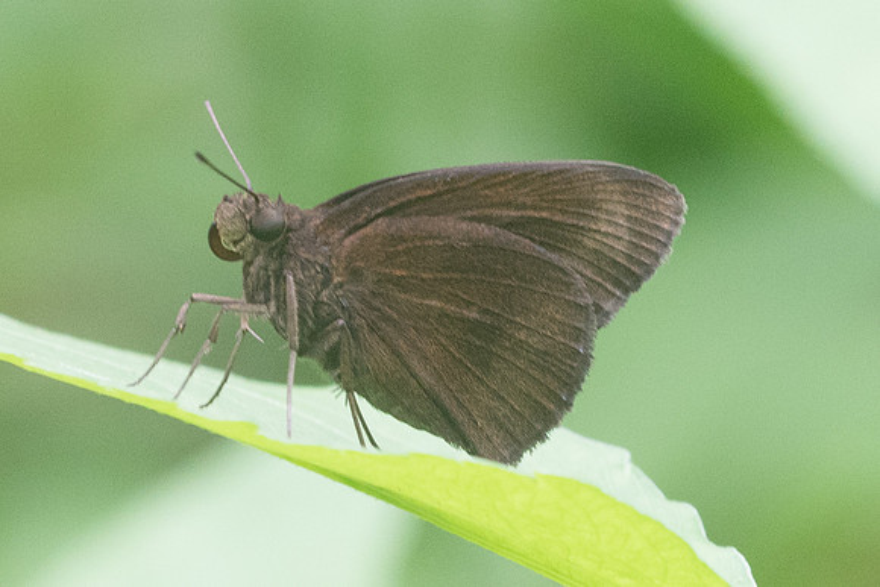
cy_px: 375
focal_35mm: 814
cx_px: 535
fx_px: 19902
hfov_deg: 2.5
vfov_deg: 1.7
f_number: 6.3
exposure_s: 1/250
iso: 800
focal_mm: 150
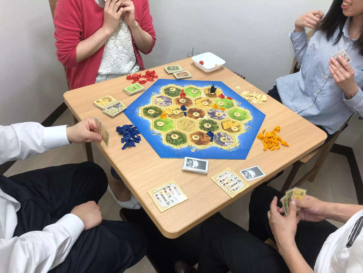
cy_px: 136
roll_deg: -5.9
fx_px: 294
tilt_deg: -41.3
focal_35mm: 28
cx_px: 182
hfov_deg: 63.4
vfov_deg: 49.7
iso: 25
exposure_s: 1/33
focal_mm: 3.99
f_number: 1.8
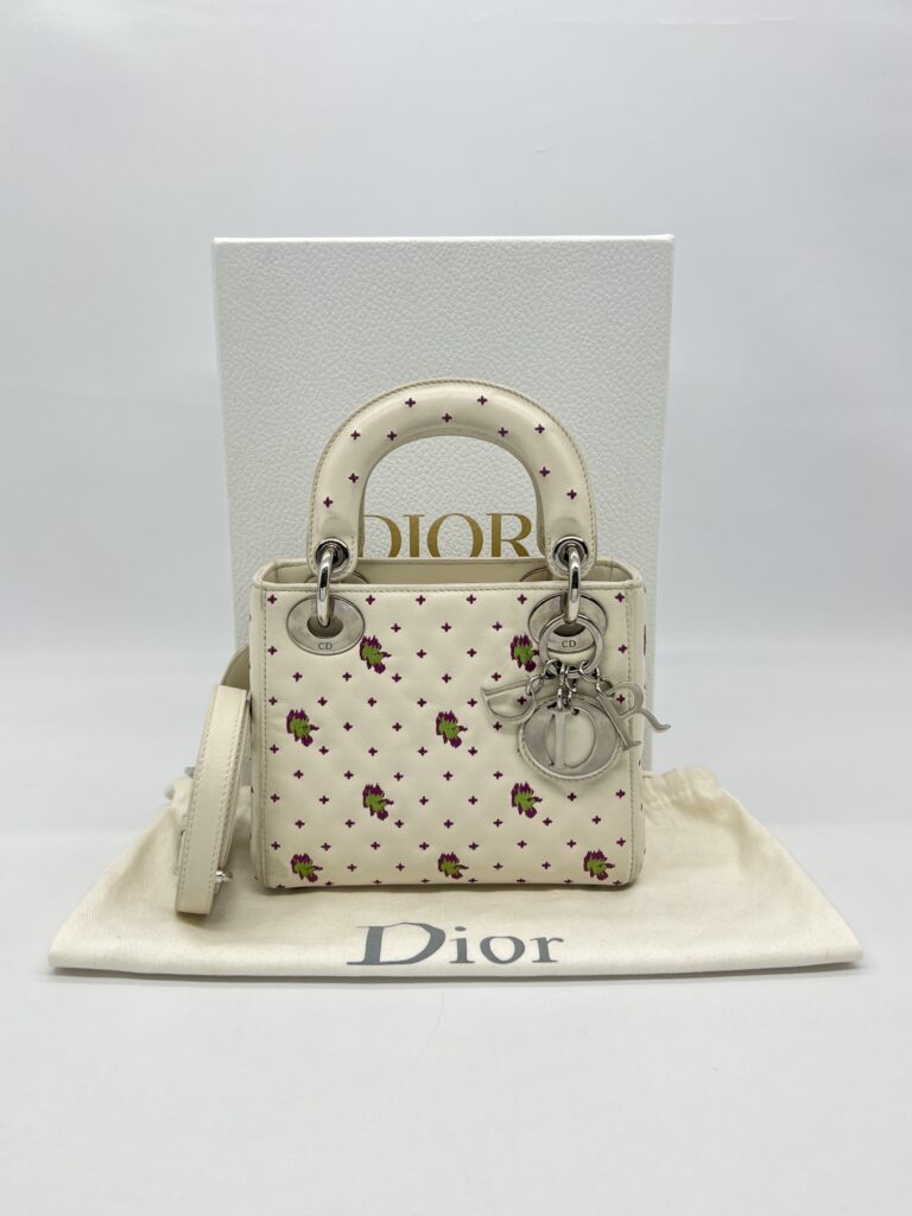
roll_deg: +0.7
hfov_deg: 53.1
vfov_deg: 67.3
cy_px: 608
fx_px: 913
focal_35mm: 26
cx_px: 456
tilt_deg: -13.7
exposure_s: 1/230
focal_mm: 5.7
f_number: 1.5
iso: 40
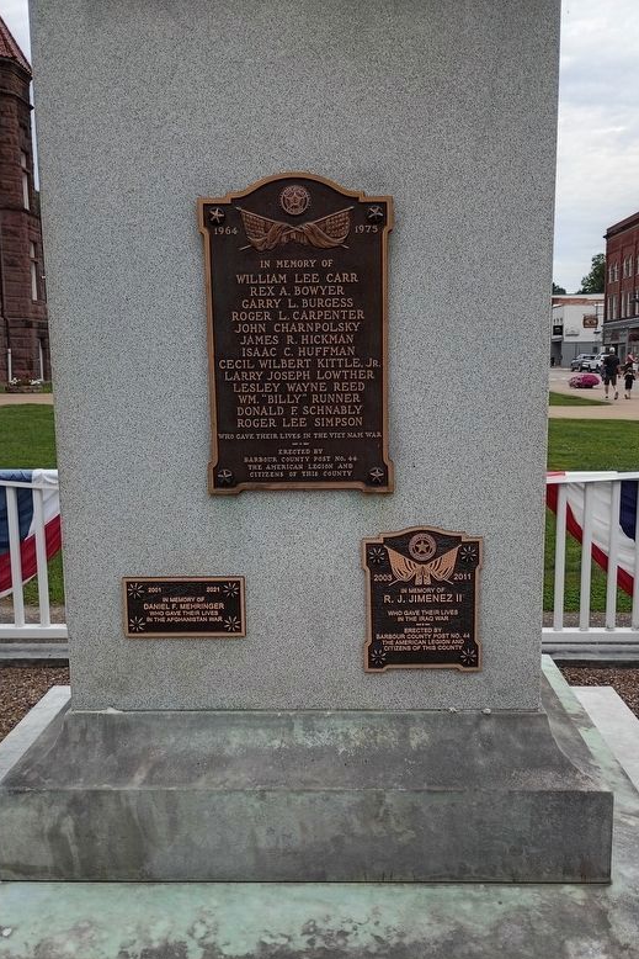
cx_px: 340
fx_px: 825
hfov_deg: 42.3
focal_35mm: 31
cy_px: 491
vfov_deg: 60.3
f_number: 1.8
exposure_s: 1/997
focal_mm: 4.27
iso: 107
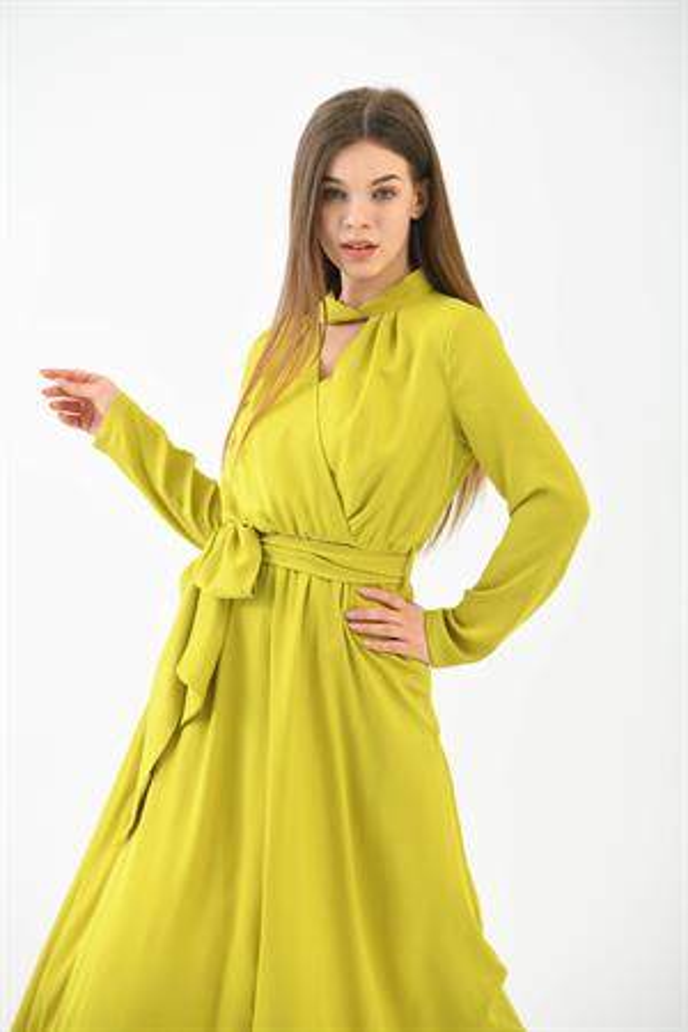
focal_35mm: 185
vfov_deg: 11.1
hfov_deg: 7.4
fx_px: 5303
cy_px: 516
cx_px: 344
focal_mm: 185
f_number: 7.1
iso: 100
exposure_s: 1/160
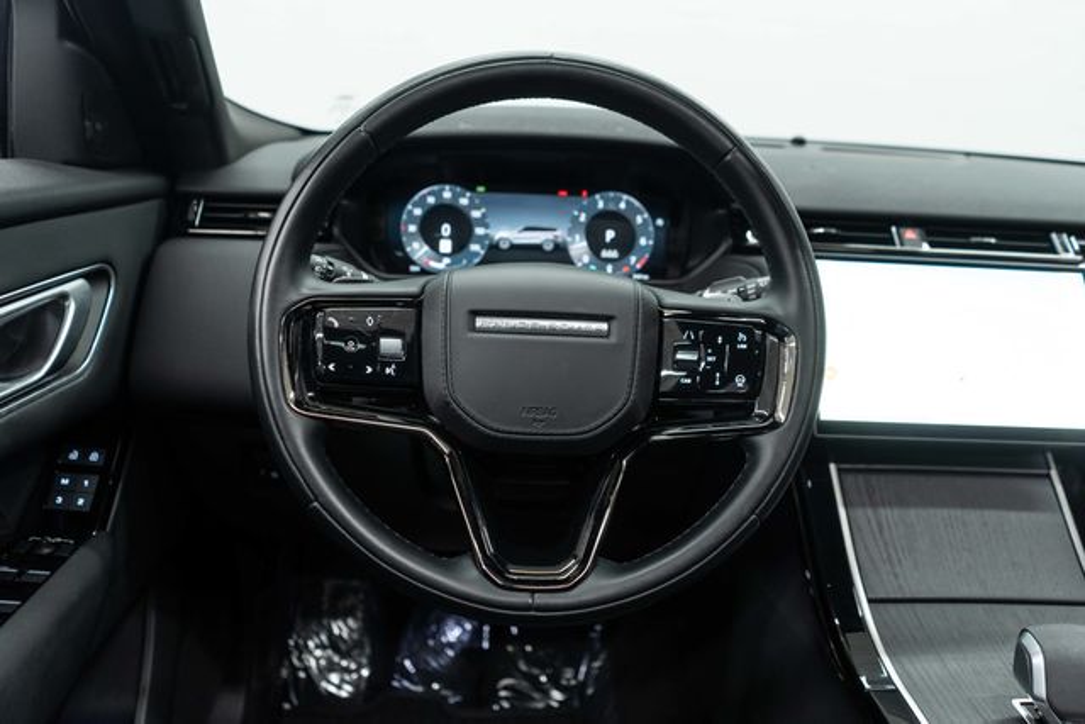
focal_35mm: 28
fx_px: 844
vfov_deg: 46.4
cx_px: 542
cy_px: 362
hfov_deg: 65.5
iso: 640
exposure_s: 1/40
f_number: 3.5
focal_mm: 28
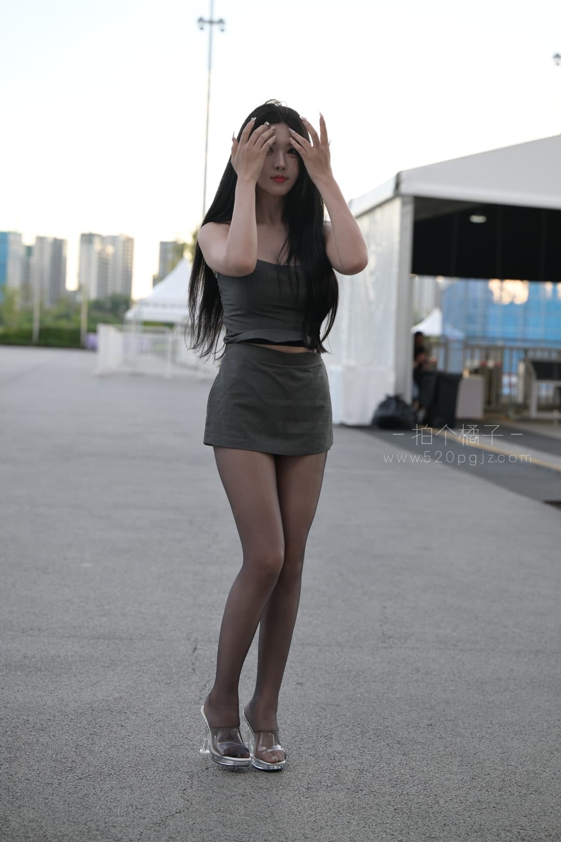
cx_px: 280
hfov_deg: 19.5
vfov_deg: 28.8
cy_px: 421
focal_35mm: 70
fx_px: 1636
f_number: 3.5
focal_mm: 70
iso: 280
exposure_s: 1/500
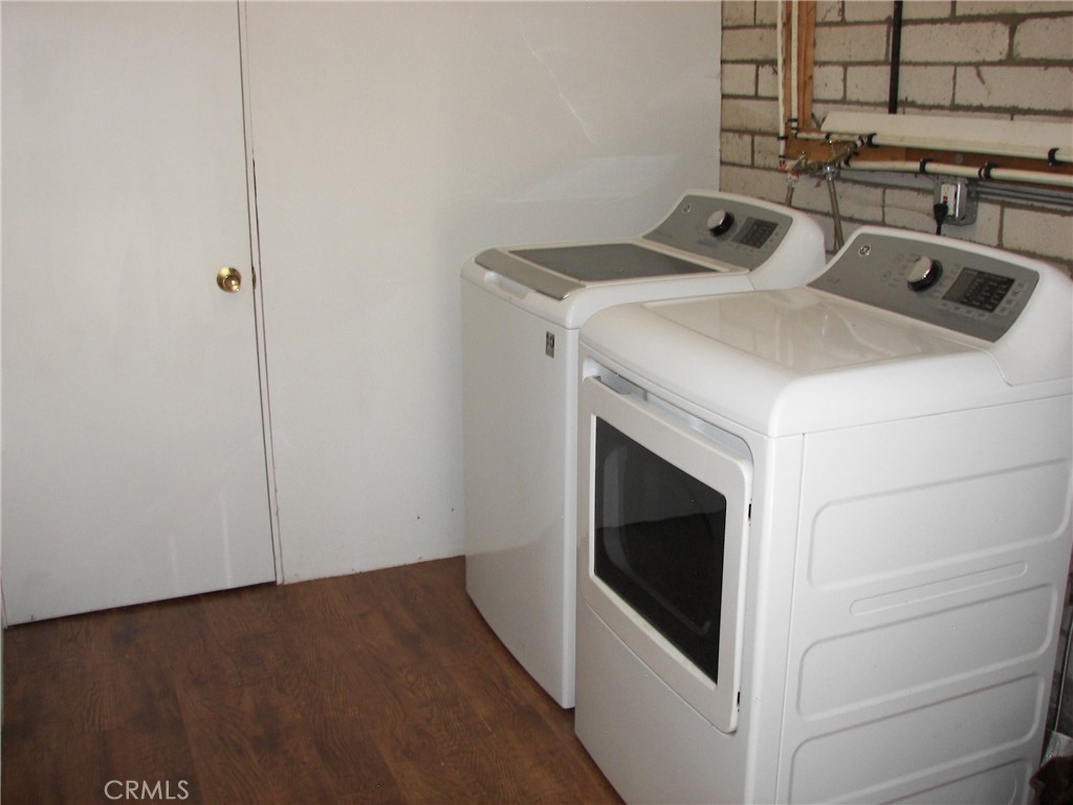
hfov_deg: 51.4
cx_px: 536
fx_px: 1116
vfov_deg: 39.7
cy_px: 402
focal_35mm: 36
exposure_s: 1/30
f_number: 2.8
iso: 100
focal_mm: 6
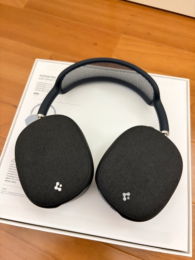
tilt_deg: -66.9
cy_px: 130
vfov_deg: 67.3
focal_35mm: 26
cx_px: 98
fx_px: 195
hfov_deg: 53.1
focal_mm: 5.96
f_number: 1.6
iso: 500
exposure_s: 1/25
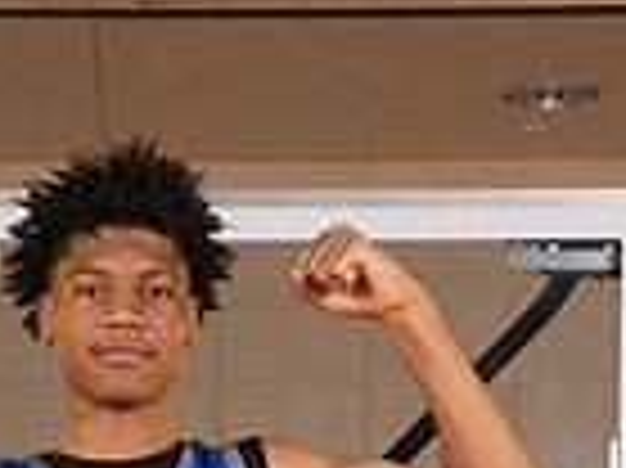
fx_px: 3090
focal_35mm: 171
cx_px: 122
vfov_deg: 8.2
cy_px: 999
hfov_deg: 11.5
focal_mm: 55
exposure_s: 1/320
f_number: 7.1
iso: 320
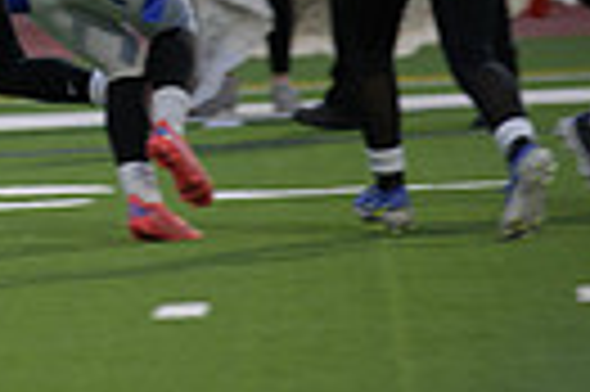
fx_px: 14502
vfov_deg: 1.5
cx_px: -243
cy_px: -173
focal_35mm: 886
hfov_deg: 2.3
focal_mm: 200
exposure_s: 1/200
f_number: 2.8
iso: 360
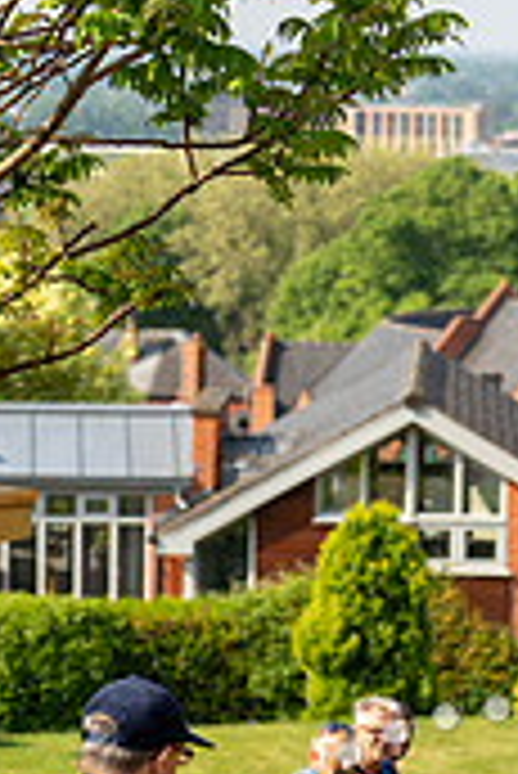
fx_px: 4782
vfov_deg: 9.2
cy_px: 734
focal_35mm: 222
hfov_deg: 6.2
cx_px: 626
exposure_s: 1/1000
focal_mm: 85
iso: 200
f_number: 4
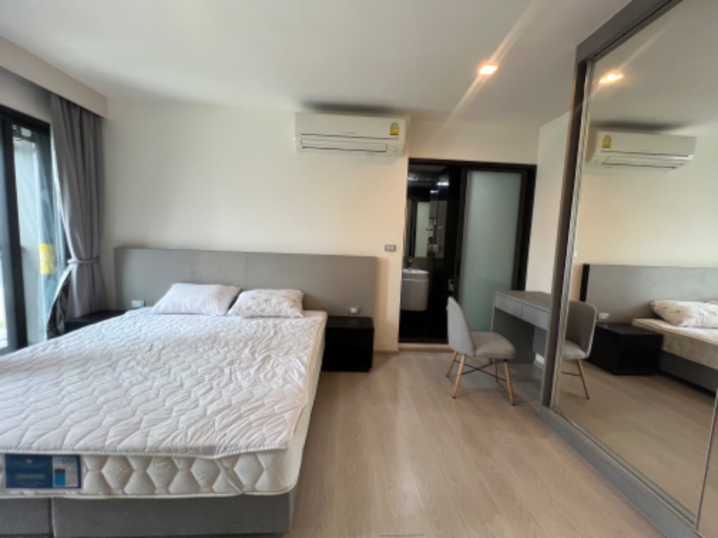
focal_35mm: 13
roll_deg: -3.4
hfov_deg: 106.2
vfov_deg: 89.9
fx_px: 270
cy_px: 269
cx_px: 359
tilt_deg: -8.9
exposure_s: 1/100
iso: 100
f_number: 1.8
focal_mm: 1.57
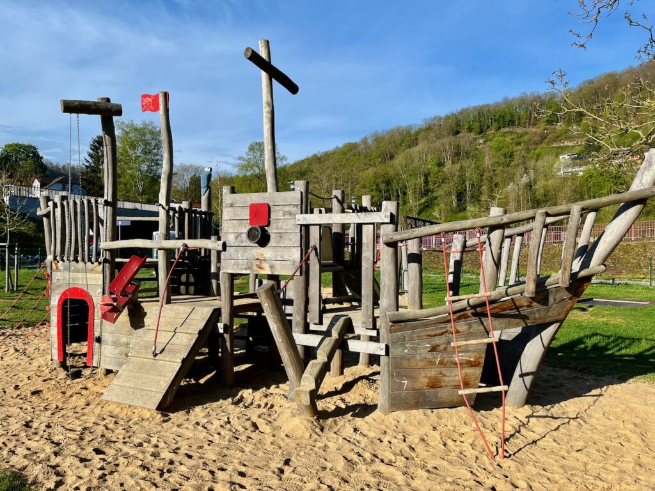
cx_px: 328
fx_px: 492
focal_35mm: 26
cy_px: 246
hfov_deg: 67.3
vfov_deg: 53.1
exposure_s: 1/2967
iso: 50
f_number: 1.6
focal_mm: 5.1
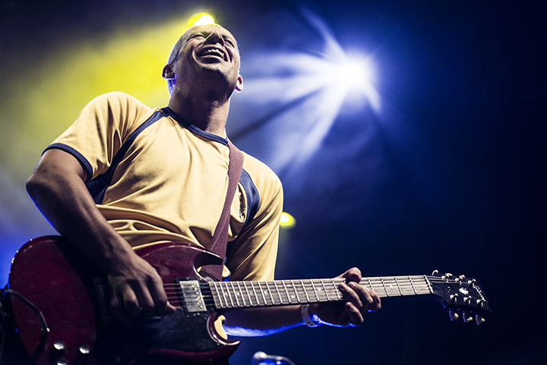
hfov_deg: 28.8
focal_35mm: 70
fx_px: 1064
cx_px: 274
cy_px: 182
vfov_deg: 19.5
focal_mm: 70
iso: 640
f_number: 2.8
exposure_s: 1/250
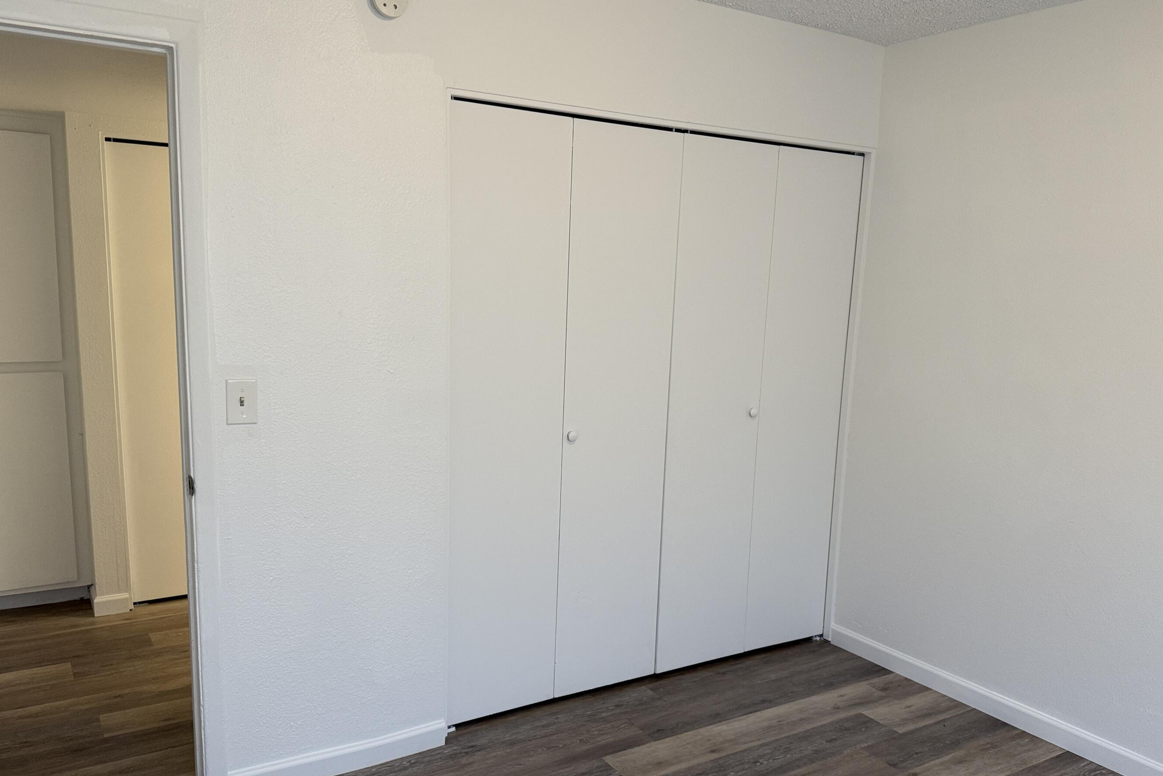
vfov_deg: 46.3
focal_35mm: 28
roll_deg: -0.9
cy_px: 434
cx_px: 574
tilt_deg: -7.8
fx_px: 905
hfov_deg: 65.5
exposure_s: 1/60
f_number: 1.78
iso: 160
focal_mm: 6.76
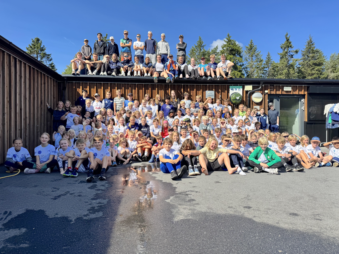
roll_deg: +1.1
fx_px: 235
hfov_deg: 71.6
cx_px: 170
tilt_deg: +0.2
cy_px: 127
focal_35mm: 24
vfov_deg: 56.8
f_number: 1.78
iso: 80
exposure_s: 1/3597
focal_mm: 6.76
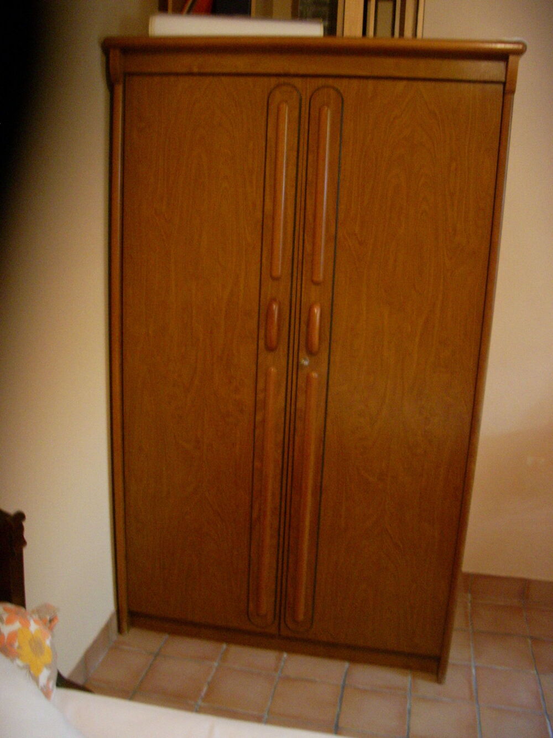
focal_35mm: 35
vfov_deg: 52.6
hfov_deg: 40.7
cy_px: 369
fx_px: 745
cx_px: 276
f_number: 2.6
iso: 400
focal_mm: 5.8
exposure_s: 1/6
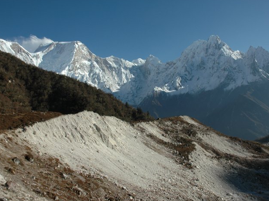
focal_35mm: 30
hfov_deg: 59.9
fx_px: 233
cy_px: 101
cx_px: 141
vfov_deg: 46.8
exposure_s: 1/400
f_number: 10
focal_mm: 18
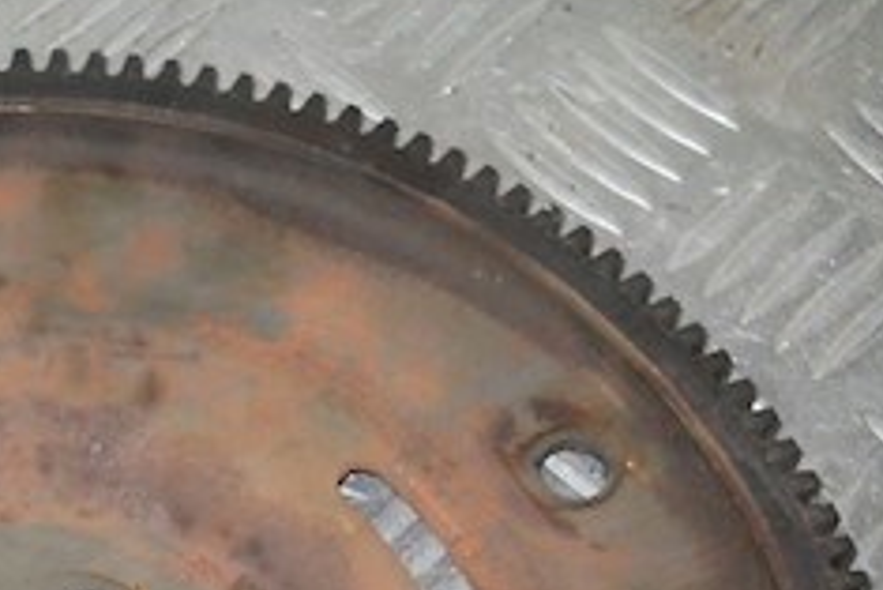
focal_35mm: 116
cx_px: -30
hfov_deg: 17.2
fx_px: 2847
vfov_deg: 11.4
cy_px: 853
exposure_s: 1/30
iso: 80
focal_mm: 6.72
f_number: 3.1
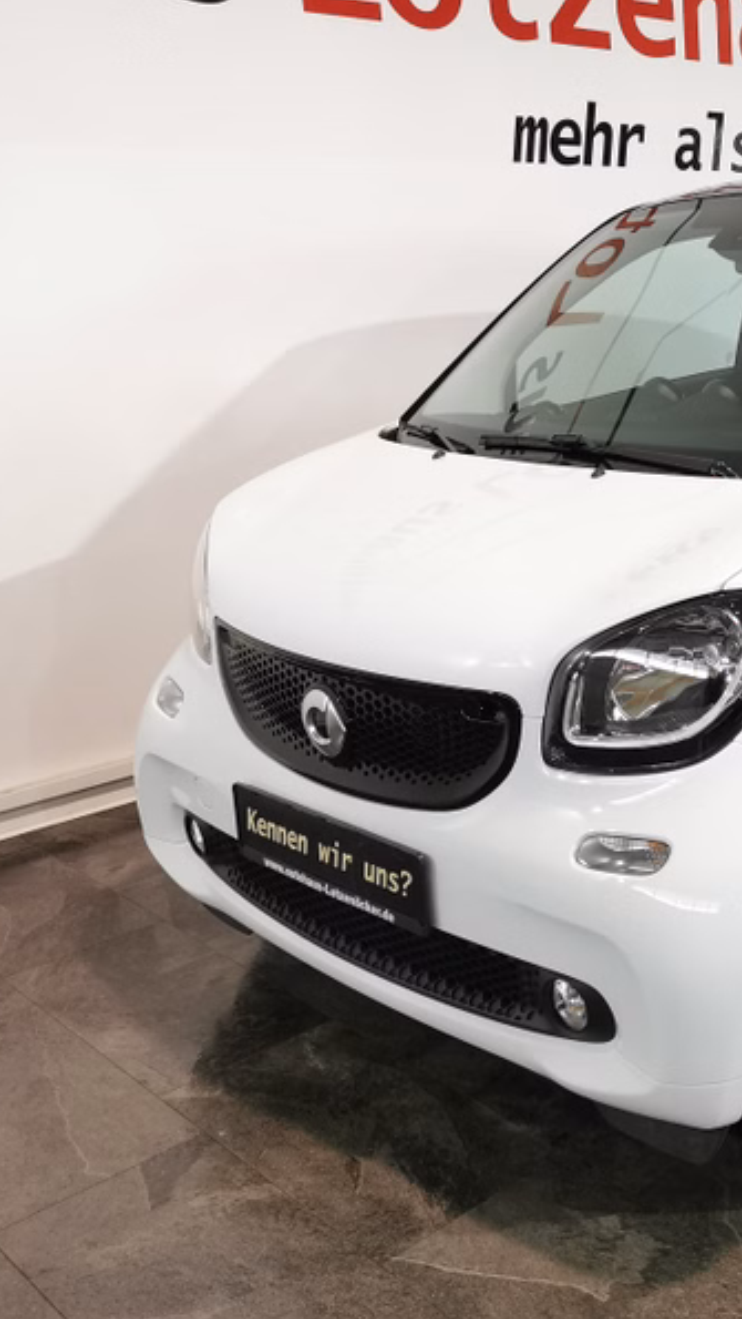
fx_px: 1433
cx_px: 782
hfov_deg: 27.0
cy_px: 661
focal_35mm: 41
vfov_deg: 49.4
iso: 125
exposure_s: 1/50
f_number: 1.8
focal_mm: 5.58
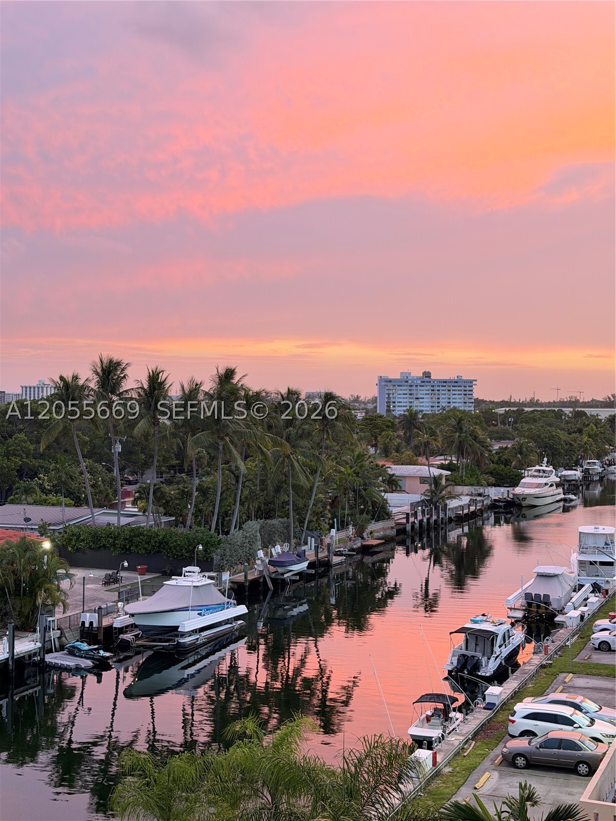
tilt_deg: -2.0
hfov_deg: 30.3
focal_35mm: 48
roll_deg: -0.2
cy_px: 410
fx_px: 1139
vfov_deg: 39.7
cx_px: 308
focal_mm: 6.76
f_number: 1.78
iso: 250
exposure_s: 1/42
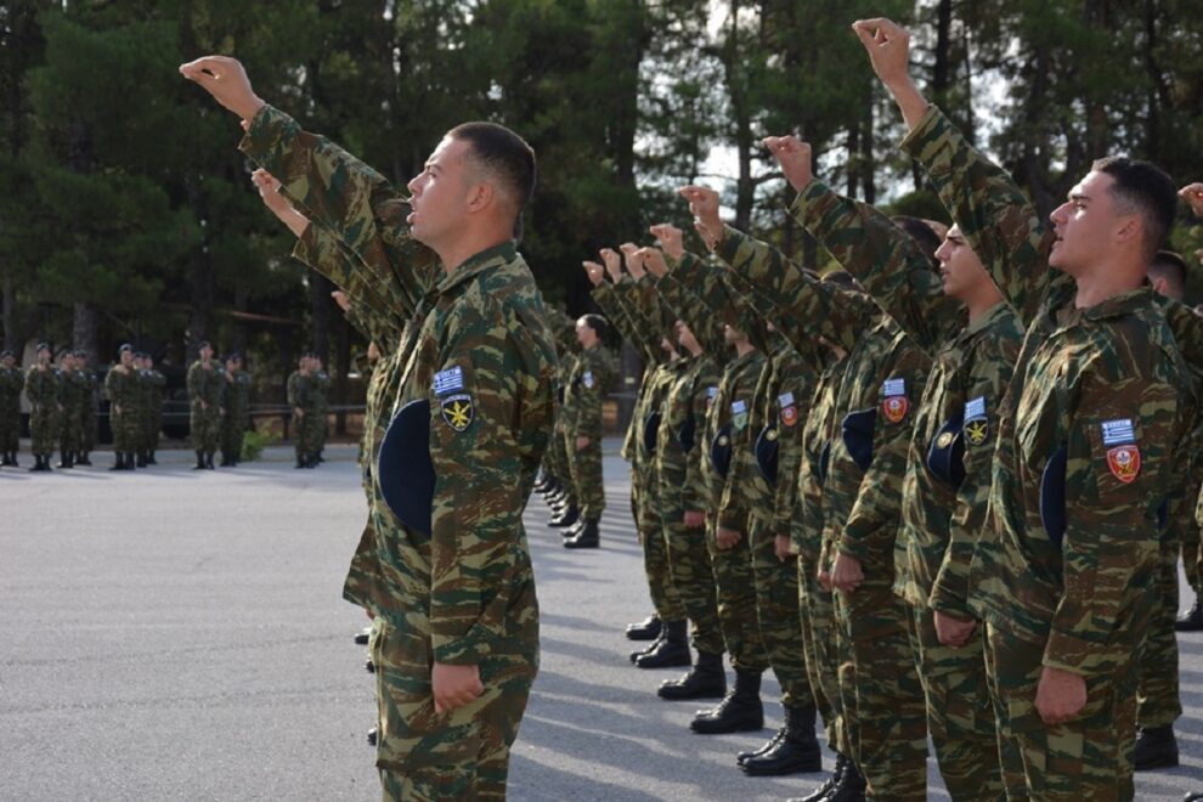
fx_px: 2606
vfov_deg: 17.5
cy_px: 401
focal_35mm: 78
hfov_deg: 26.0
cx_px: 602
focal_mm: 52
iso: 100
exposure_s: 1/200
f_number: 5.6
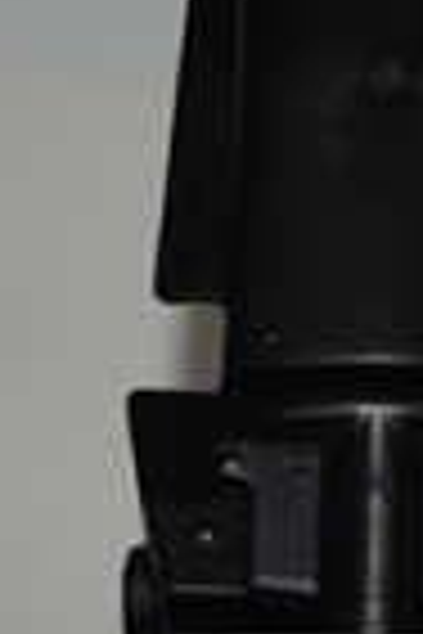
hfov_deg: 6.4
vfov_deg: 9.7
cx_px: 484
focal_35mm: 212
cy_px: 360
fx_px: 3736
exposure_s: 1/40
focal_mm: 50
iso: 400
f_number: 5
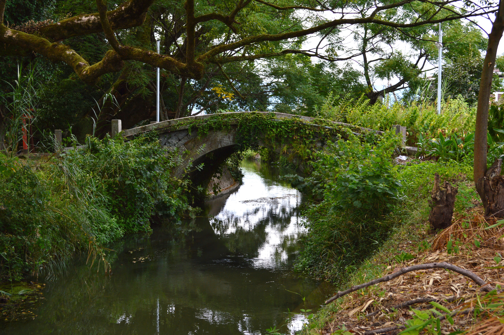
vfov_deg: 25.7
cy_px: 168
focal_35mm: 52
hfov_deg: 37.9
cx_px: 252
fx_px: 734
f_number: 7.1
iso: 200
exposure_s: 1/200
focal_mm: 35
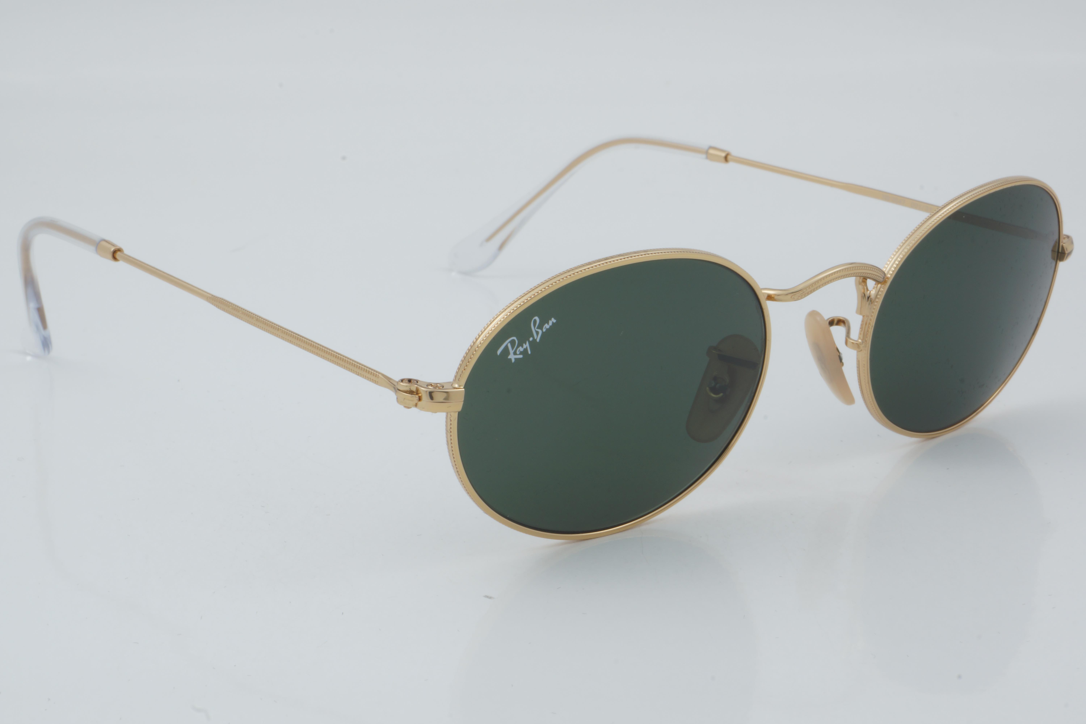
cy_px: 362
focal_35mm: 75
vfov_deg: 18.2
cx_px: 543
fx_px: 2262
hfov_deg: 27.0
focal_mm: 50
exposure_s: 1/4
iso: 100
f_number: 29
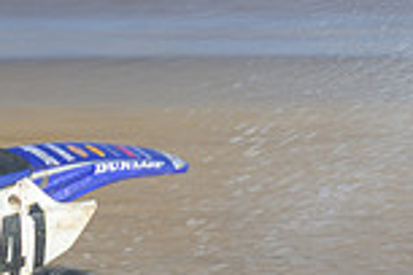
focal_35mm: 1302
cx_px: -288
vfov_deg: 1.1
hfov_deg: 1.6
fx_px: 14936
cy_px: 148
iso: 90
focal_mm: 200
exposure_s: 1/200
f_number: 8
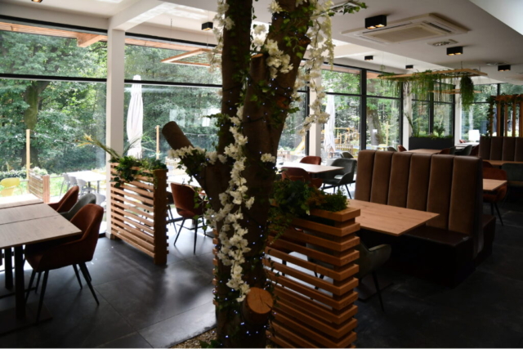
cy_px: 174
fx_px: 349
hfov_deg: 73.7
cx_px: 262
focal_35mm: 24
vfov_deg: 53.2
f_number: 3.5
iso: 450
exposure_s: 1/250
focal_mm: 16
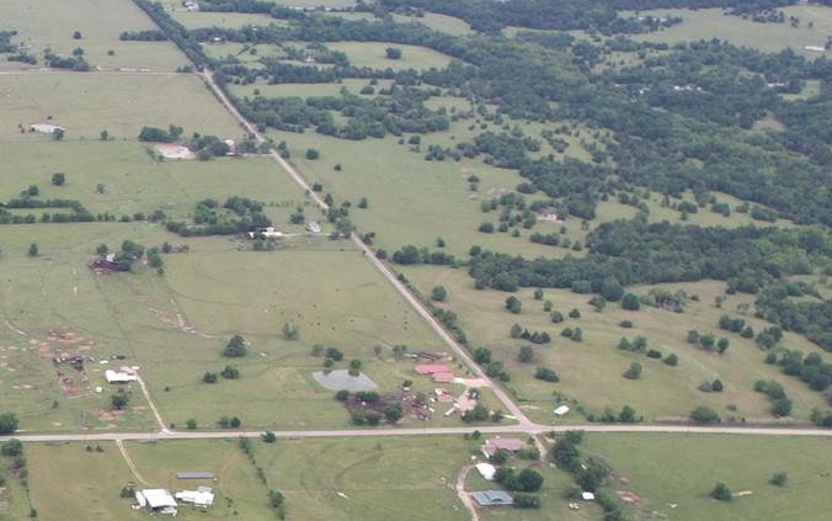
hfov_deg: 25.0
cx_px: -229
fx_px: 1633
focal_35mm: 72
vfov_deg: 16.4
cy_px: 799
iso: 100
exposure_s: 1/725
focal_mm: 8.38
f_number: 2.8
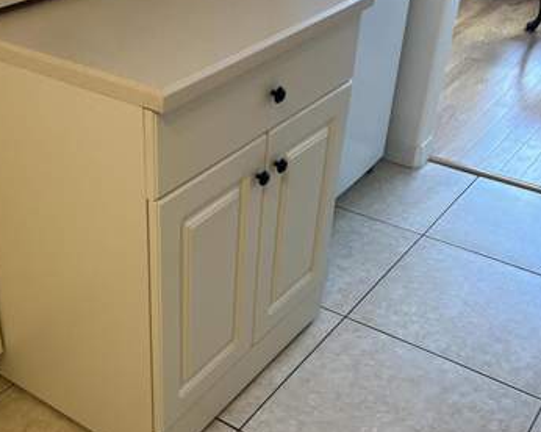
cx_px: 177
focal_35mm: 47
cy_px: 277
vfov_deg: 31.8
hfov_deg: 39.1
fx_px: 752
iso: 125
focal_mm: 5.7
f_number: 1.5
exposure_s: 1/60
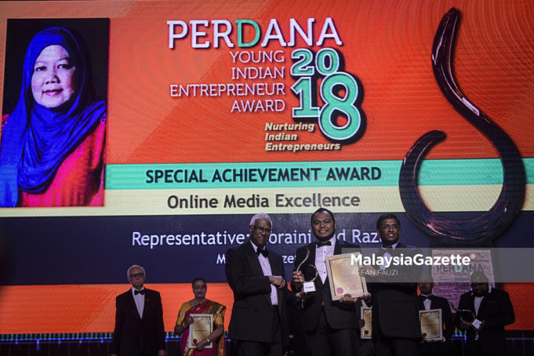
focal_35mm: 45
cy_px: 178
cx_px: 267
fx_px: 667
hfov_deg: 43.6
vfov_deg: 29.9
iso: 800
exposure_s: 1/200
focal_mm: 45
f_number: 2.8
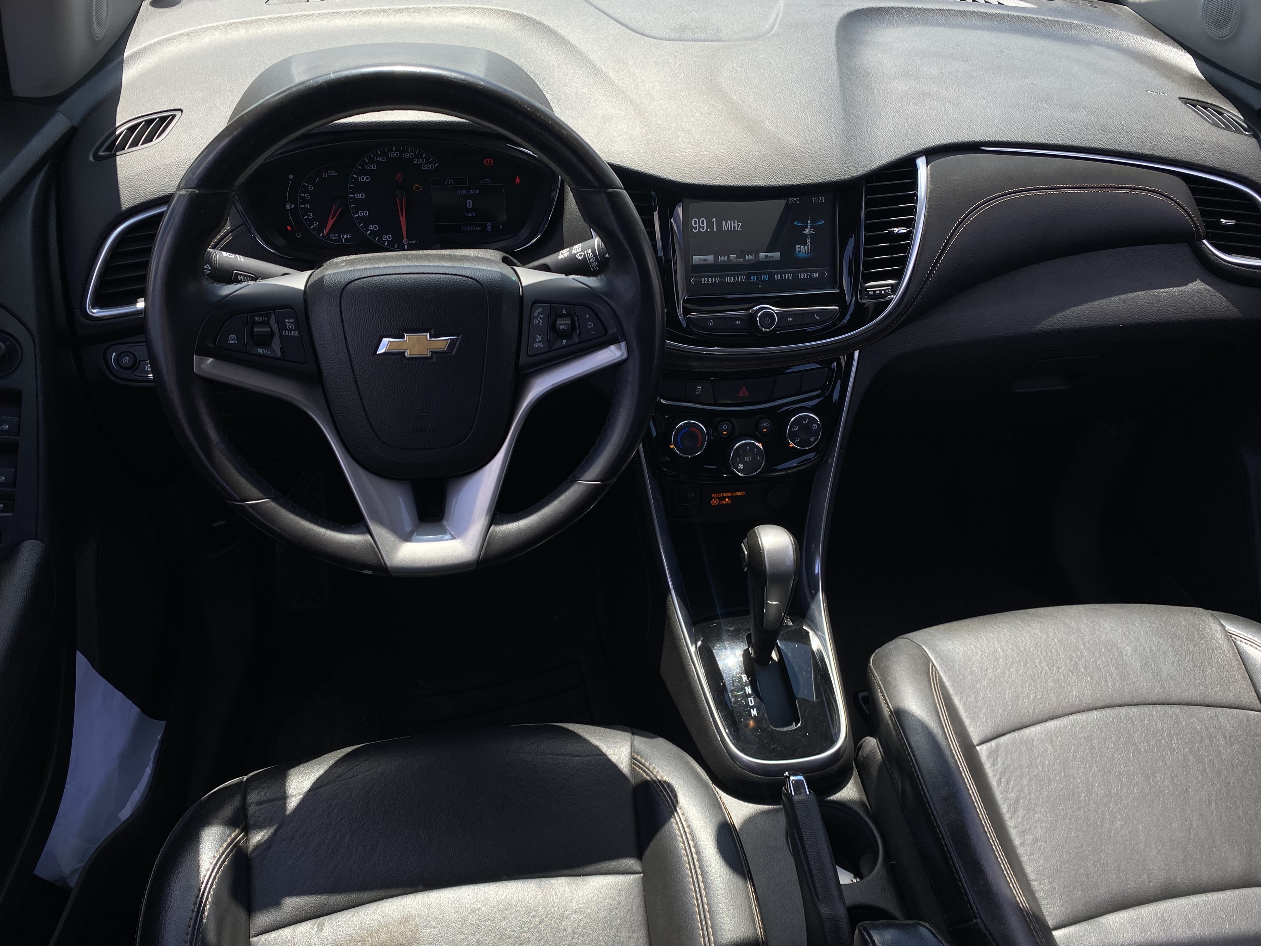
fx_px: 984
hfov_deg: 65.3
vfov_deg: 51.4
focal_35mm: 27
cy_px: 475
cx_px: 611
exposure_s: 1/858
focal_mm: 4.25
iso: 32
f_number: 1.8
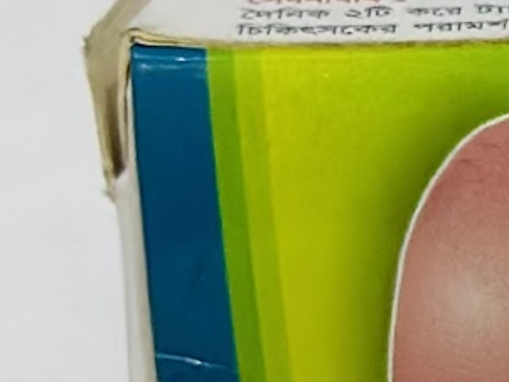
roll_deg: +0.8
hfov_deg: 5.9
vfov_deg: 4.6
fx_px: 4709
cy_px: 518
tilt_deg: -23.7
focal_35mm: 320
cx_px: 1261
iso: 320
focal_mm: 6.86
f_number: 1.78
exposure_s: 1/50
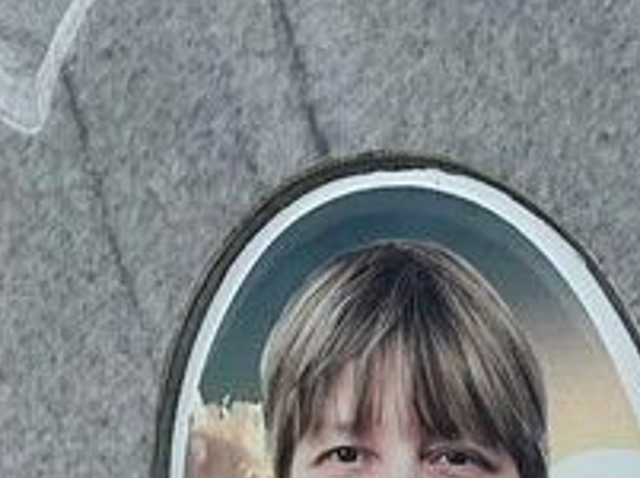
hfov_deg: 6.5
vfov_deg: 4.8
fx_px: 5666
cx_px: 328
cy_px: 902
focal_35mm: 307
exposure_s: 1/99
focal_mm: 9
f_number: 2.8
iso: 40
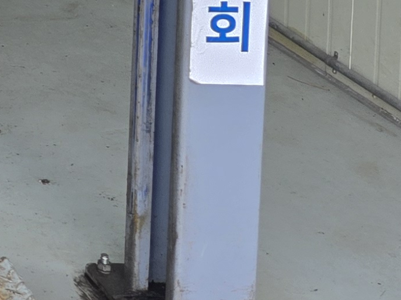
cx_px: -576
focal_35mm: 134
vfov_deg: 9.8
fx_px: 1552
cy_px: -414
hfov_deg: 11.8
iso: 32
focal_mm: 5.4
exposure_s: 1/120
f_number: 1.8
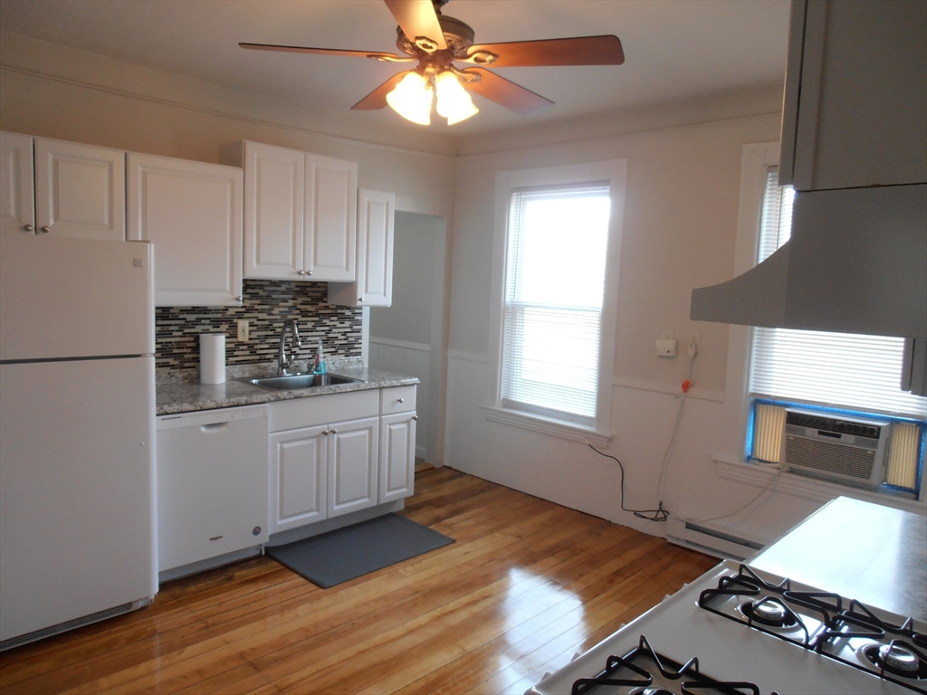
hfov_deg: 71.6
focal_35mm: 24
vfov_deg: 56.8
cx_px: 464
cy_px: 348
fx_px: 643
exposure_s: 1/30
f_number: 3
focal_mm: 4.2
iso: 100
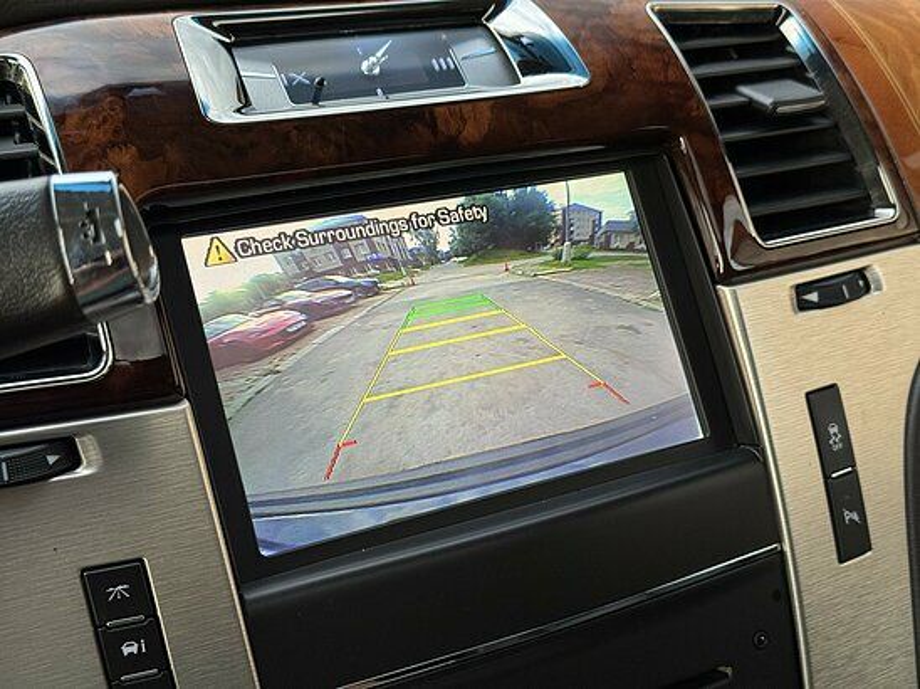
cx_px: 460
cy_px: 344
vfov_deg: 30.2
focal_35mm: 48
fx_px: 1275
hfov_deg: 39.7
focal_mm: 6.76
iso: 100
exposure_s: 1/97
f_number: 1.78
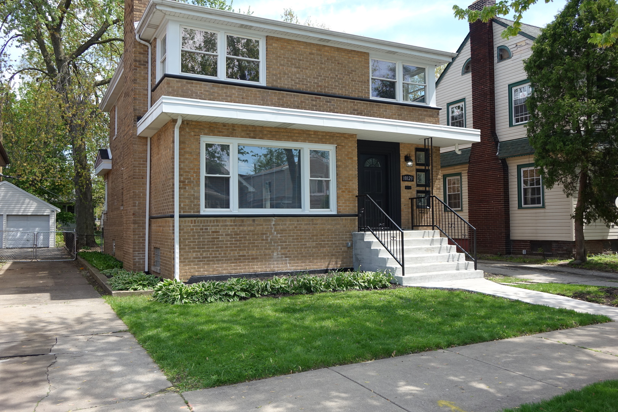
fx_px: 515
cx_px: 309
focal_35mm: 30
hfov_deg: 61.9
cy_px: 206
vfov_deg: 43.6
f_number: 2.8
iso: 125
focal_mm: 10.91
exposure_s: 1/640
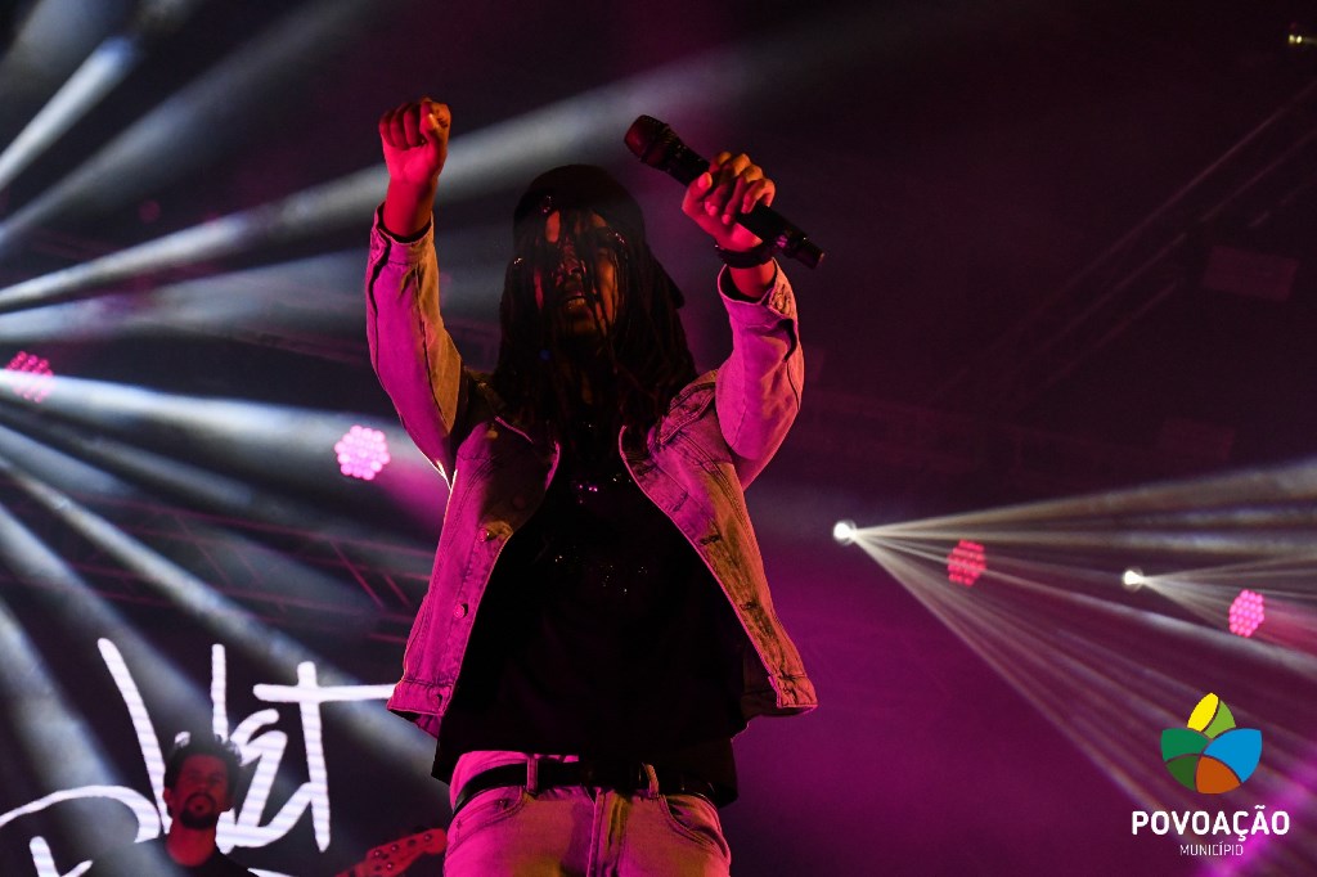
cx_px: 658
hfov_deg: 26.0
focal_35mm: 78
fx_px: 2852
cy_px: 438
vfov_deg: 17.5
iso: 5000
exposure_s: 1/400
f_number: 5.6
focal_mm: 52
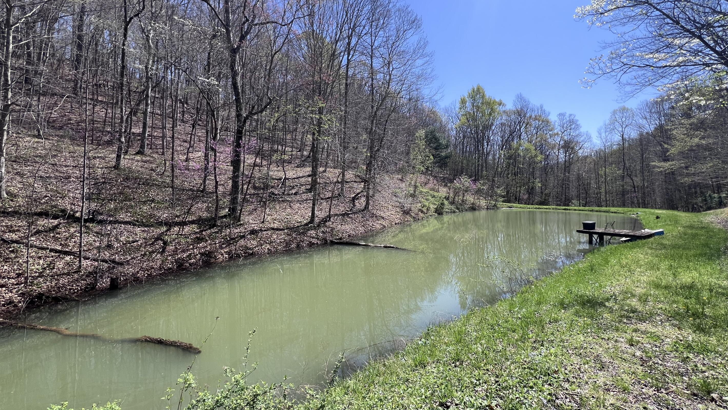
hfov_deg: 103.0
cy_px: 174
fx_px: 290
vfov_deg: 70.1
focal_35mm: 15
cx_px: 373
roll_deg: -0.1
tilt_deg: +3.2
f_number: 1.8
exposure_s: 1/769
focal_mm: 1.57
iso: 32
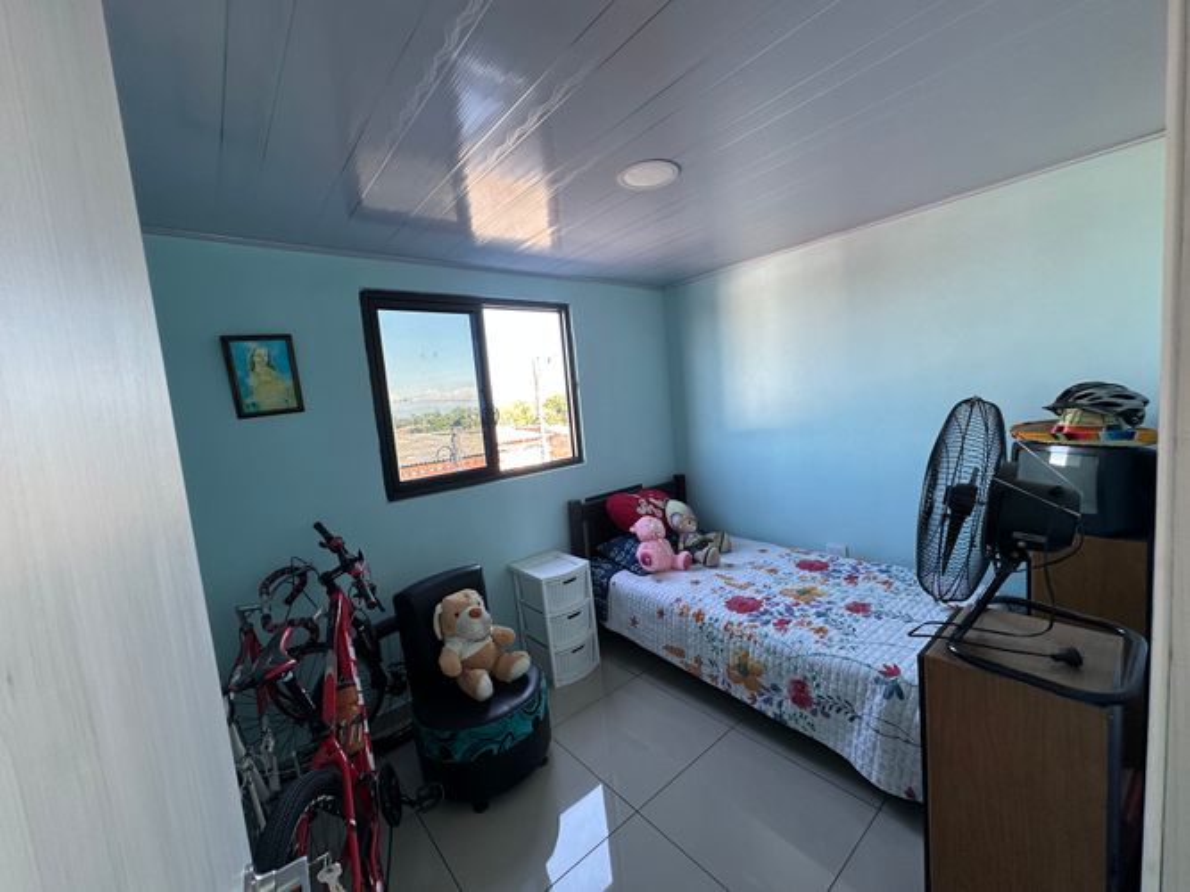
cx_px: 595
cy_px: 446
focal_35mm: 14
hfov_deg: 102.1
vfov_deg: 85.7
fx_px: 481
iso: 100
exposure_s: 1/99
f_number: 2.2
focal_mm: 2.22
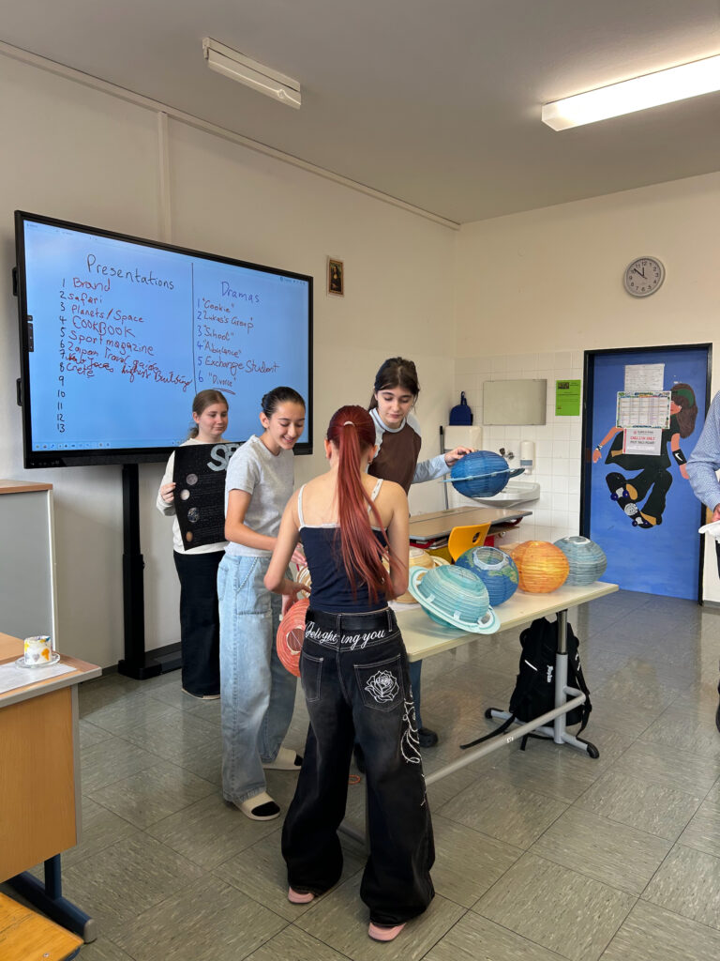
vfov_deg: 67.3
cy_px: 480
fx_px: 721
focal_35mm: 26
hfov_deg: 53.1
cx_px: 360
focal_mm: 5.7
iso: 80
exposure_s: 1/100
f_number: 1.5
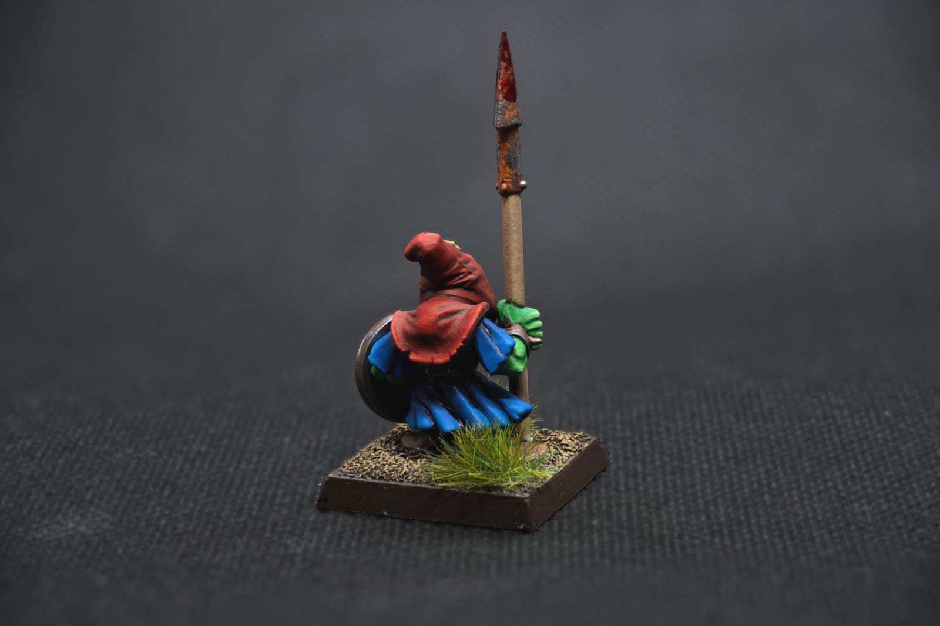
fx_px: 2610
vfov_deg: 13.7
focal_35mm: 100
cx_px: 470
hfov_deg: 20.4
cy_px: 313
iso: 64
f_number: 5.6
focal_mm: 100
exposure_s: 1/30
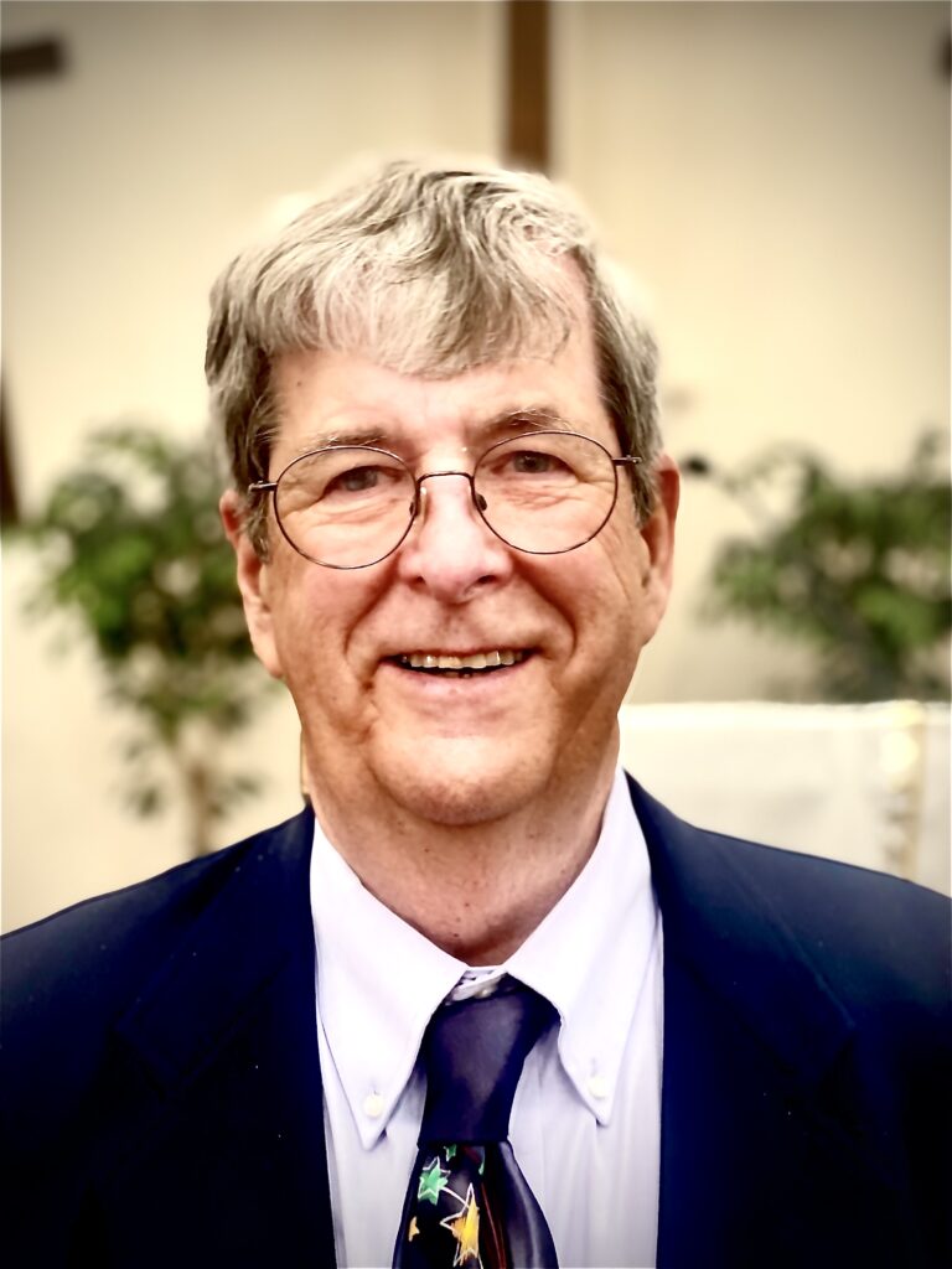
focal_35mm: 52
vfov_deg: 36.8
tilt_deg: +0.4
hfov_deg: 28.0
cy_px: 634
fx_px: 1907
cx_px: 476
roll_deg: -0.4
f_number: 2
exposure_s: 1/40
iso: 160
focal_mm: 6
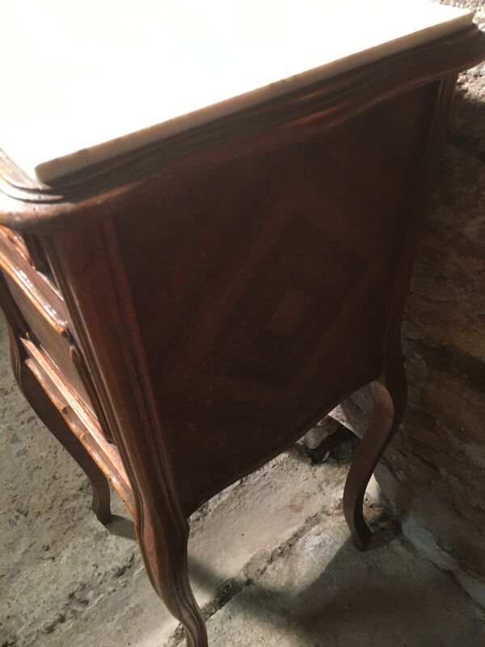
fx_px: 542
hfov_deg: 48.2
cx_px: 242
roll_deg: +2.3
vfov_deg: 61.7
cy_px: 324
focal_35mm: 29
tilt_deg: -43.0
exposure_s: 1/33
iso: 200
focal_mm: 4.15
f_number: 2.2
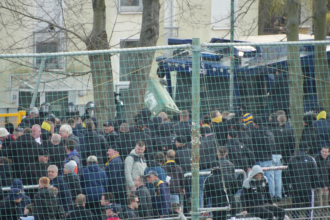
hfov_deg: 4.6
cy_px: 110
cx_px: 165
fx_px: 4125
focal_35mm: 450
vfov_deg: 3.1
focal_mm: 300
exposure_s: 1/500
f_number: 6.3
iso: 1600
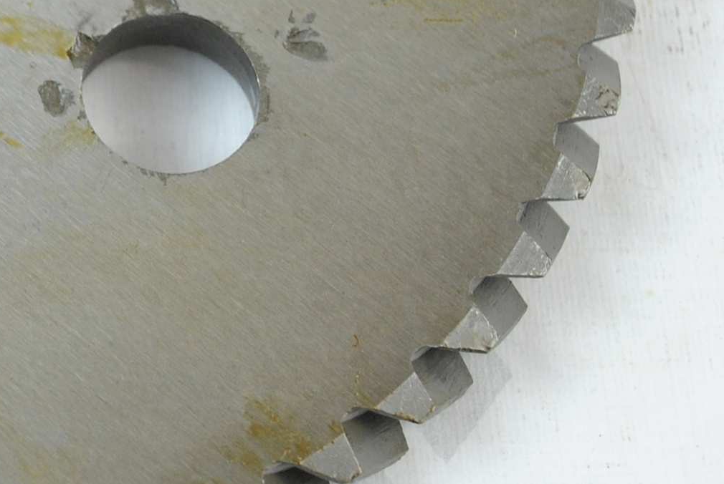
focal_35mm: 158
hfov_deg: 12.7
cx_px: -138
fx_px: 3181
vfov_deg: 8.7
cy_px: 93
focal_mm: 28
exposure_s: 1/25
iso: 200
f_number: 5
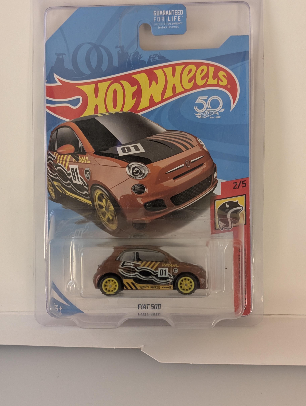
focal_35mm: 49
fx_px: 576
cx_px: 153
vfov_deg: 38.9
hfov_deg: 29.7
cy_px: 203
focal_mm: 6.9
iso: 307
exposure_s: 1/84.6
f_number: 1.68
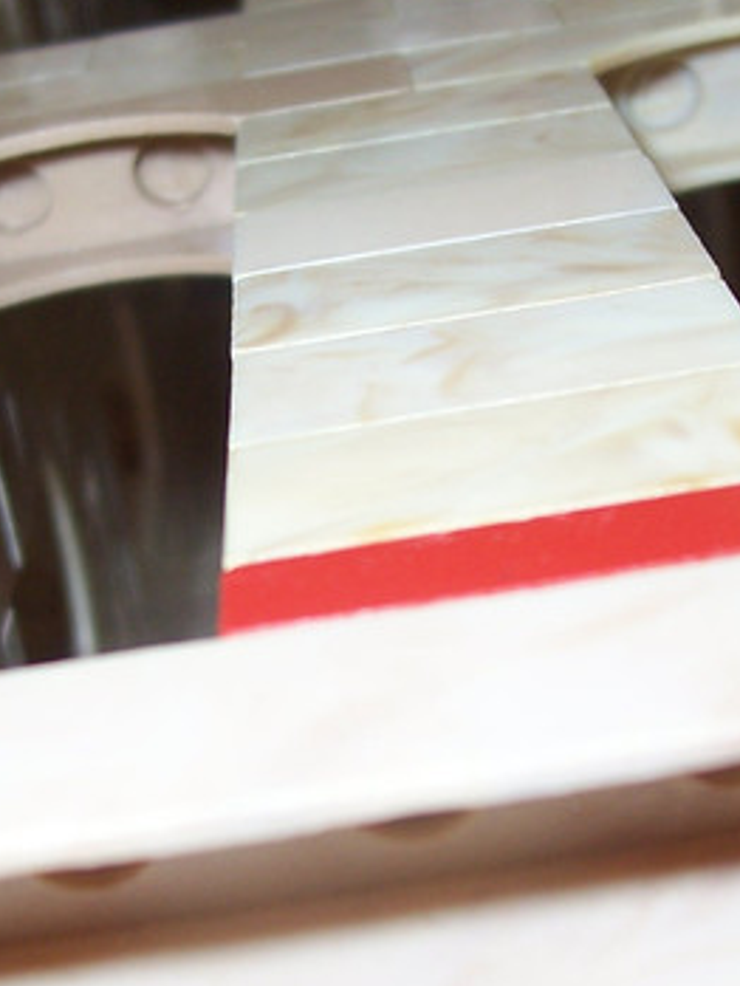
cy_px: 523
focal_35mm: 78
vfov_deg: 25.0
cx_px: 395
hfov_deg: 18.9
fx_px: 2222
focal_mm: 5.6
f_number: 2.7
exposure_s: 1/60
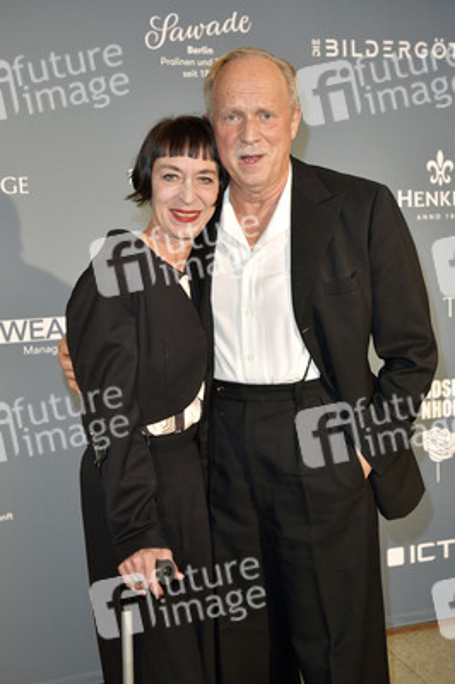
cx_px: 228
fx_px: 836
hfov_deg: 30.5
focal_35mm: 44
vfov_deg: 44.5
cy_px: 342
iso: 1250
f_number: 5.6
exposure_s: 1/200
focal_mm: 44
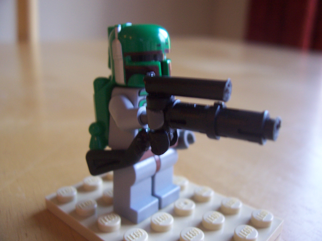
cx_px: 161
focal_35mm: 34
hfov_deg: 54.0
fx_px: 316
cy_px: 120
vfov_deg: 41.8
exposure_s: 1/15
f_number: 2.7
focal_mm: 5.6
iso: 160
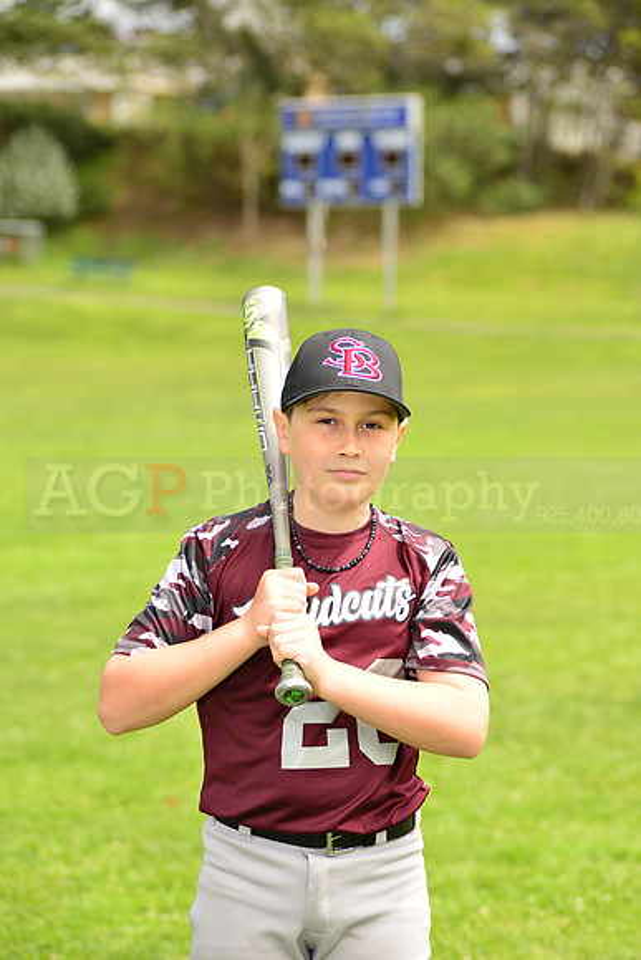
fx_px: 2936
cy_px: 480
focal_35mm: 110
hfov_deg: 12.5
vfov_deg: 18.6
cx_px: 320
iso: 100
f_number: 5
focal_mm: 110
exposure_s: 1/250
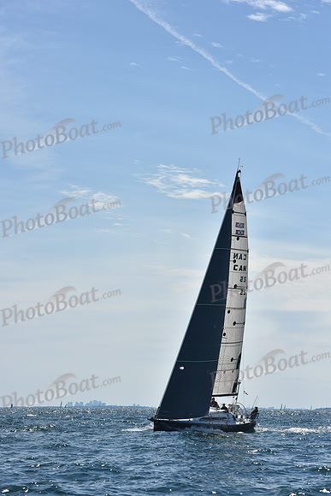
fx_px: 1378
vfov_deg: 20.4
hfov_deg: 13.7
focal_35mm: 100
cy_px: 248
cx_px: 166
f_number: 9
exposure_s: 1/1600
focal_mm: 100
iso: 250
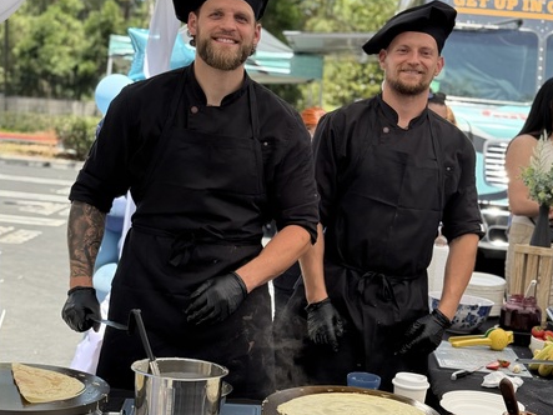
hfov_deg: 29.8
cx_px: 276
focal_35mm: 65
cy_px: 241
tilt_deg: -5.6
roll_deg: -2.3
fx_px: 1038
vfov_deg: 22.6
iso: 80
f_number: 1.78
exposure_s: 1/975
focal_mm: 6.76
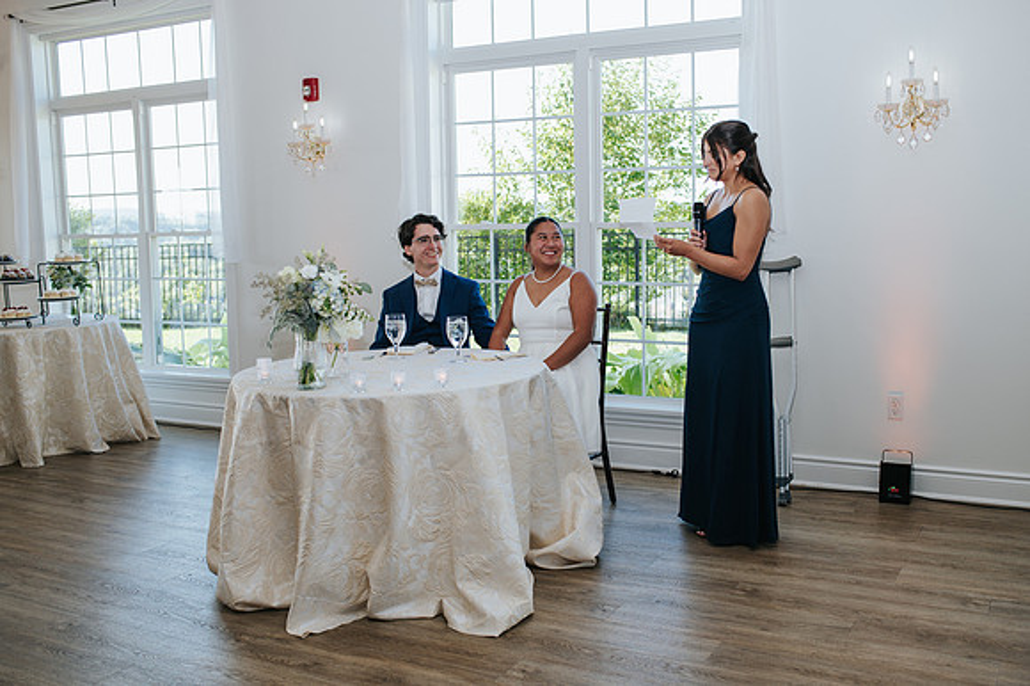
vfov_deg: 35.9
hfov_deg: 52.0
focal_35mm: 37
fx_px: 1057
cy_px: 360
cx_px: 526
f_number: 3.2
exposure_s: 1/200
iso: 220
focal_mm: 35
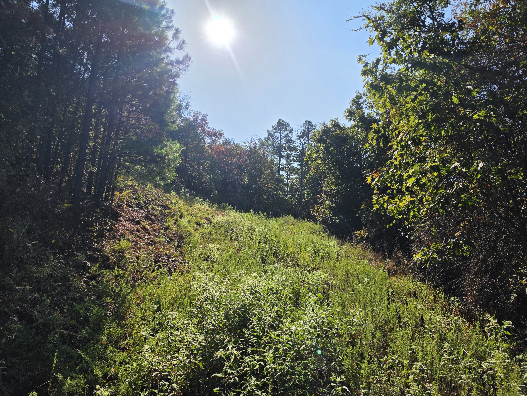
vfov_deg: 58.9
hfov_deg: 73.9
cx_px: 264
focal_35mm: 23
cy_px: 198
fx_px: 350
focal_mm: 6.5
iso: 25
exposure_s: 1/7939
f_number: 1.4
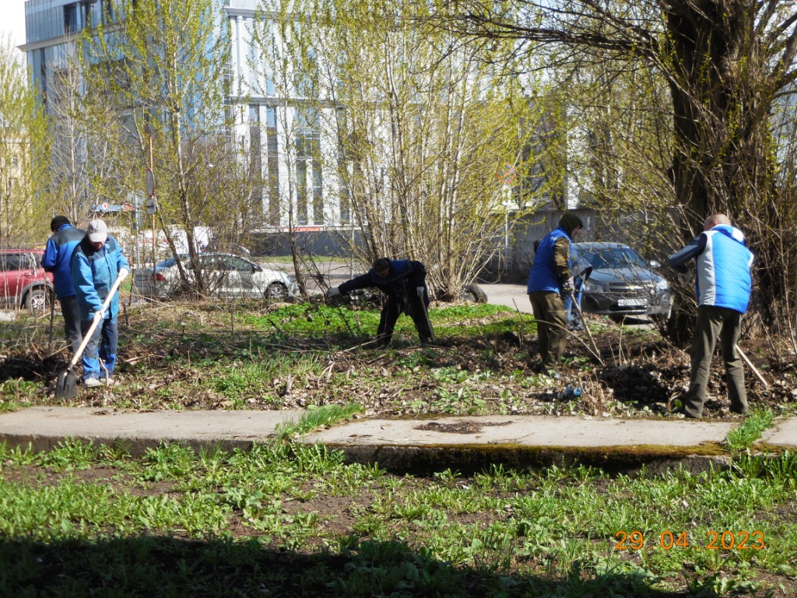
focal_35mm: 61
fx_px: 1404
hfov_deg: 31.7
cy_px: 299
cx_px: 398
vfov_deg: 24.0
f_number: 4.5
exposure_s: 1/500
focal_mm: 11
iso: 125
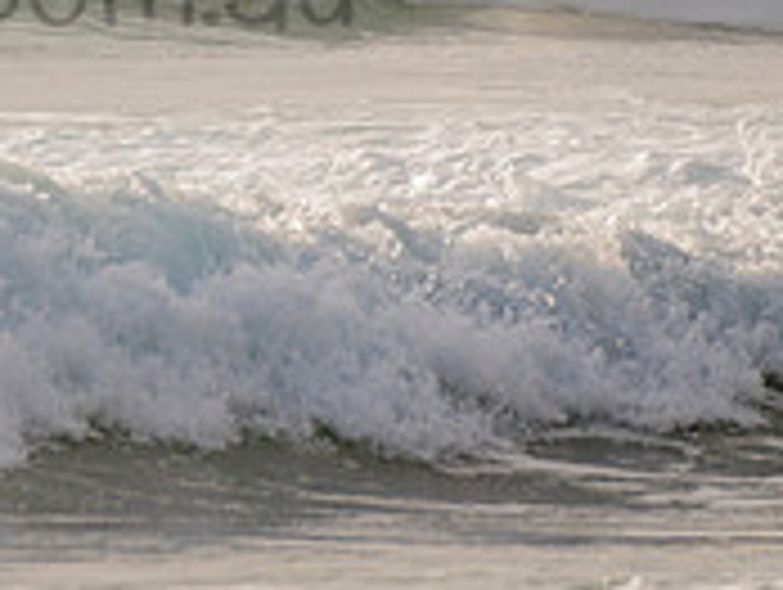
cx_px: -484
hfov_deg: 1.0
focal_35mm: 2053
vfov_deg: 0.7
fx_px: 46502
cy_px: -171
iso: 160
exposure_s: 1/2000
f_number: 5.6
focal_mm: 500
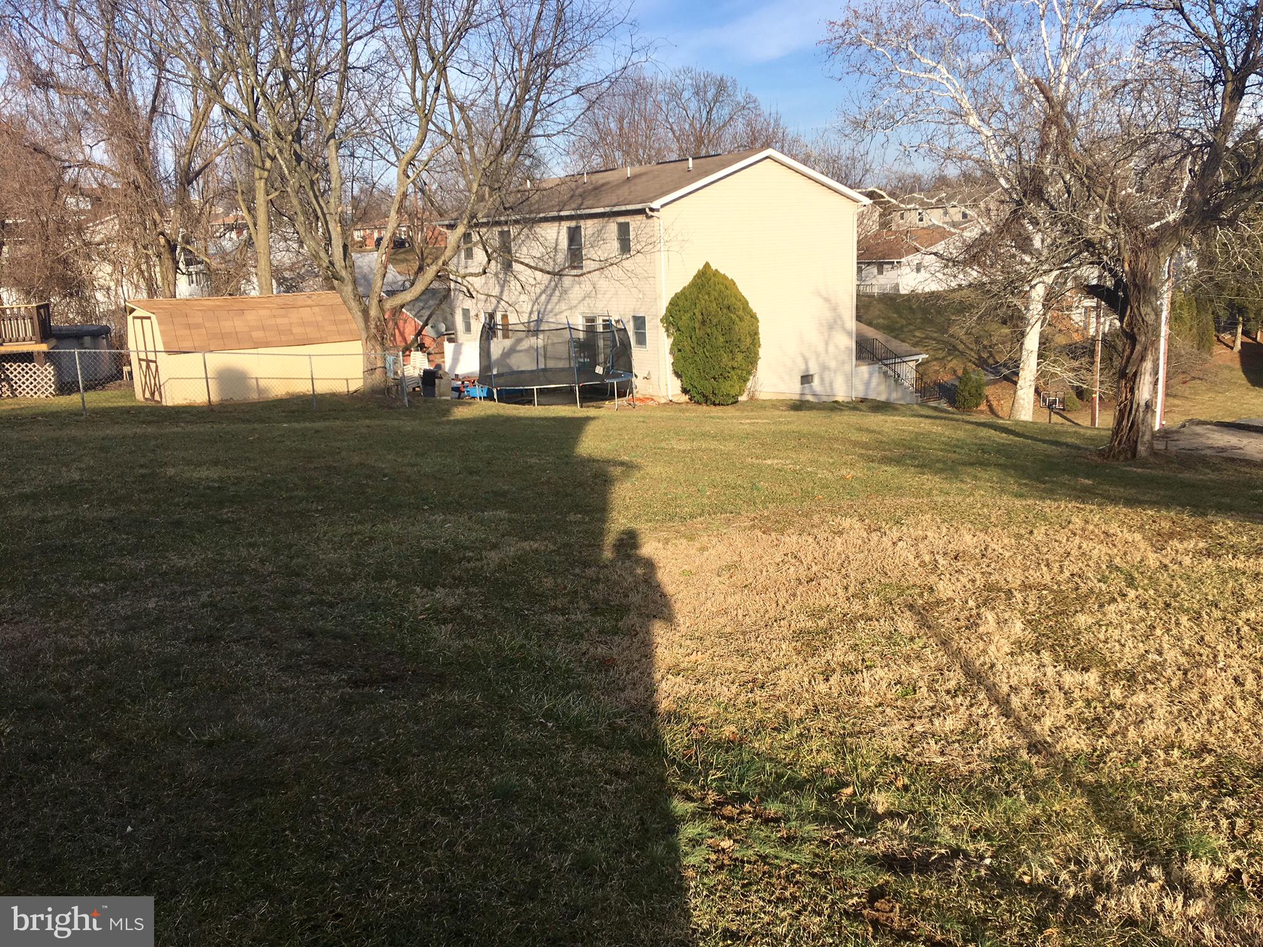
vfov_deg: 48.2
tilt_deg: -10.3
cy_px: 474
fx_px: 1058
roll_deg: +1.5
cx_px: 632
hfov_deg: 61.7
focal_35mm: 29
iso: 25
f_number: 2.2
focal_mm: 4.15
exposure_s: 1/1115
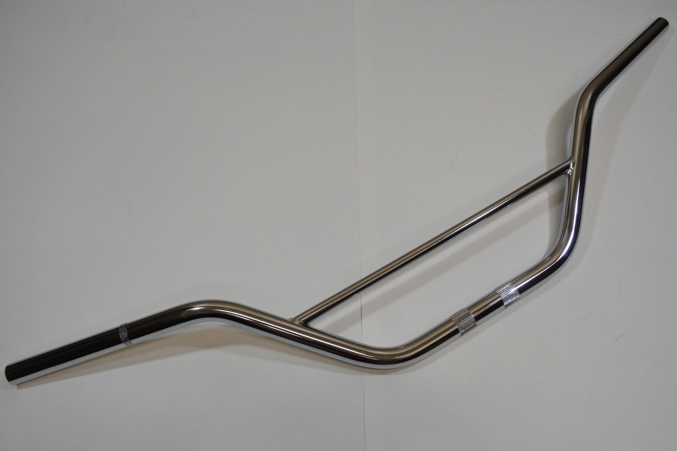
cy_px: 226
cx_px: 338
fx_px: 639
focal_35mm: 34
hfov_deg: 55.8
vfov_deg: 38.9
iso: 400
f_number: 4
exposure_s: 1/160
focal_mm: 12.8
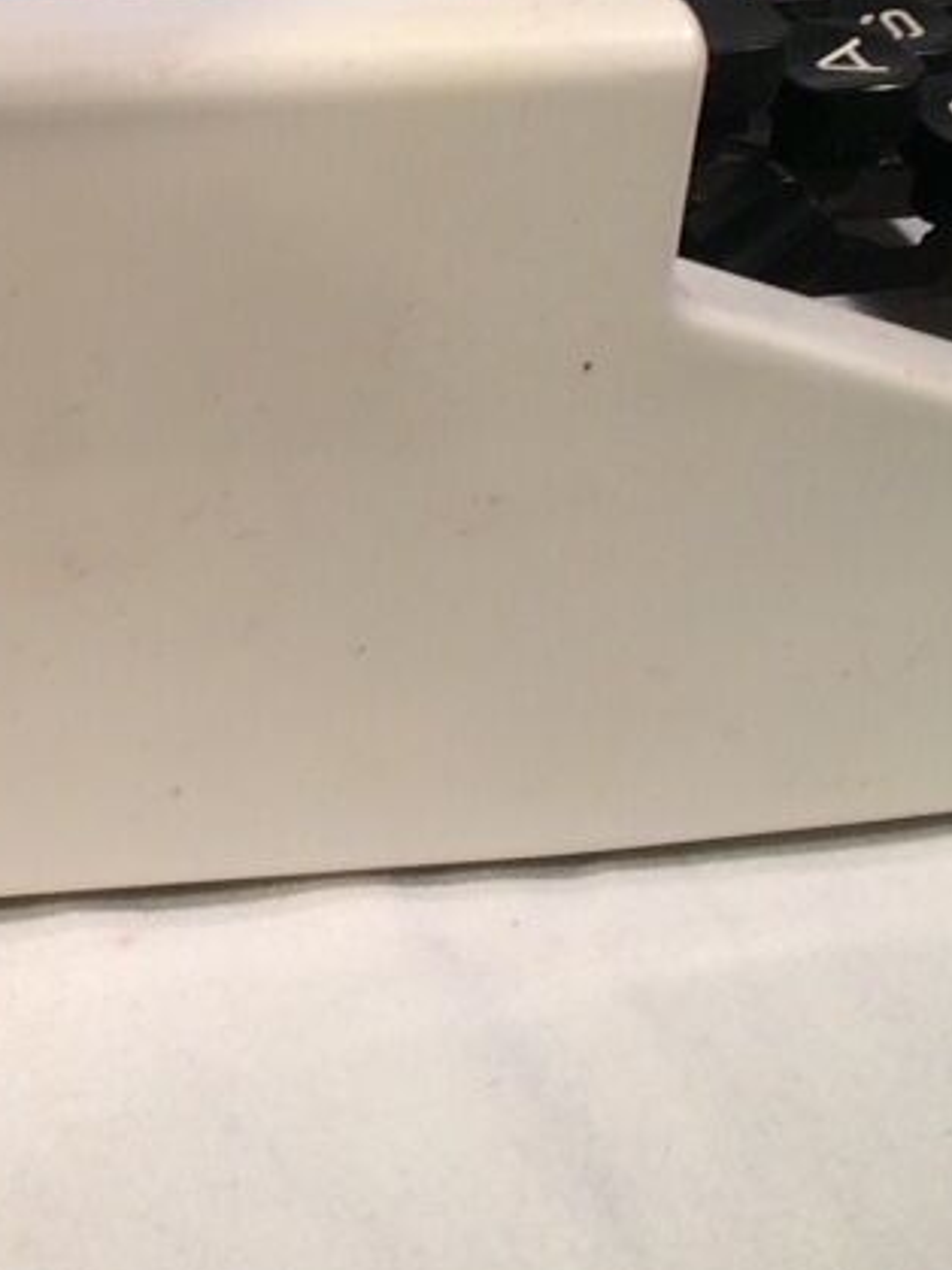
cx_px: -625
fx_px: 4146
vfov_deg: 17.1
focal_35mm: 113
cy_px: 18
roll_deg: -0.9
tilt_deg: -26.8
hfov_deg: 12.3
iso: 40
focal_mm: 4.15
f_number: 2.2
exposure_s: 1/50
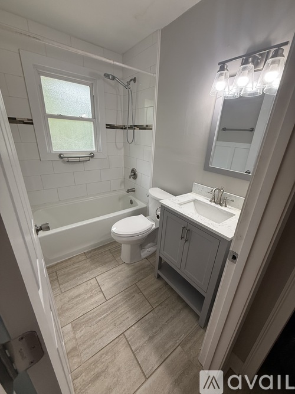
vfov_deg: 102.1
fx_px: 159
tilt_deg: -20.6
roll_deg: -3.9
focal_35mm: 14
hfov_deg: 85.7
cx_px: 148
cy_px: 197
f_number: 2.2
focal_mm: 2.22
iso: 125
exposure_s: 1/120
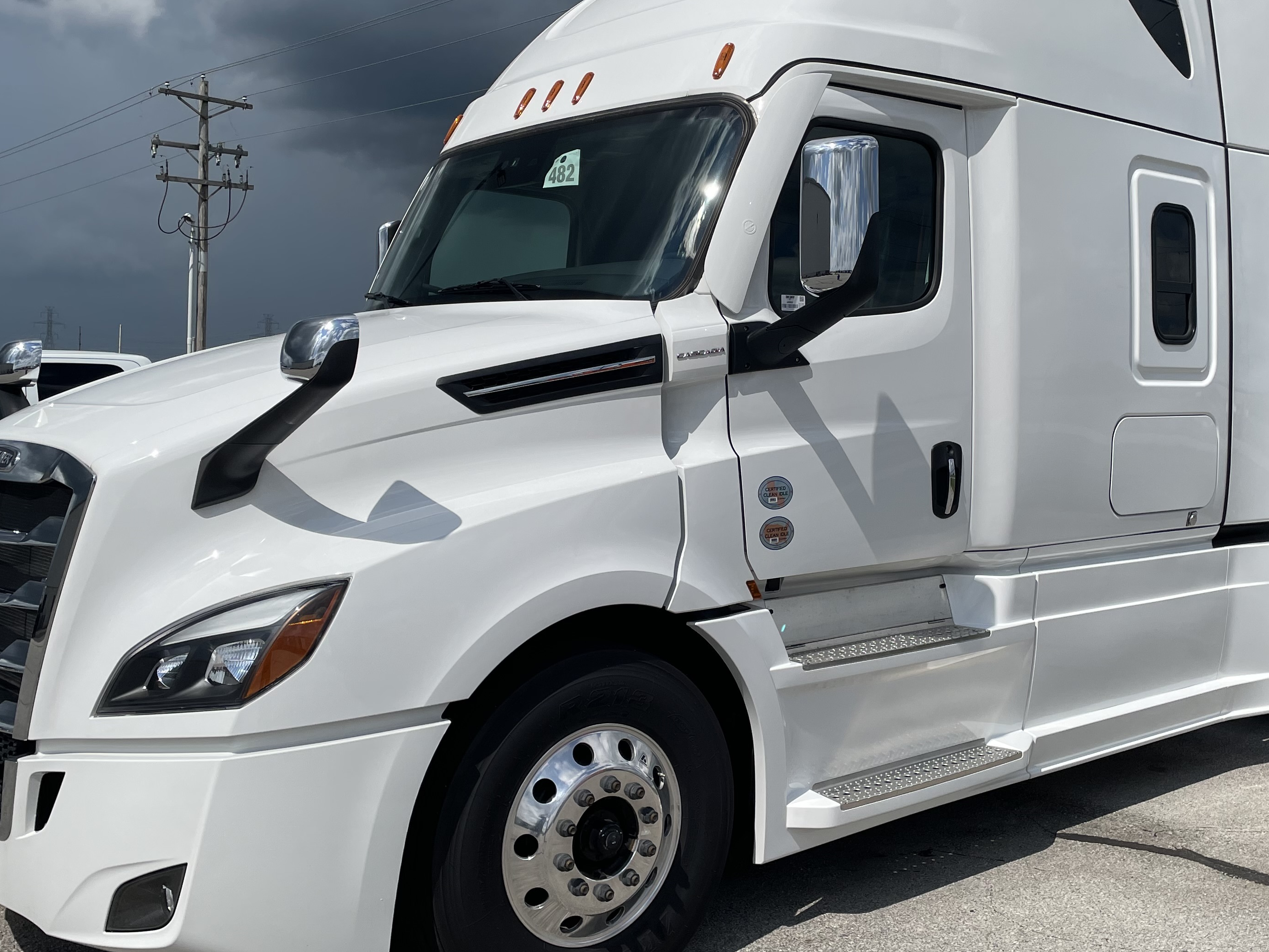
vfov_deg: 37.6
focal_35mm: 38
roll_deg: -1.2
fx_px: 1393
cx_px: 734
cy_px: 398
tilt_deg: +0.1
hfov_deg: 48.8
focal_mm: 4.2
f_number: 1.6
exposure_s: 1/9804
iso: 32
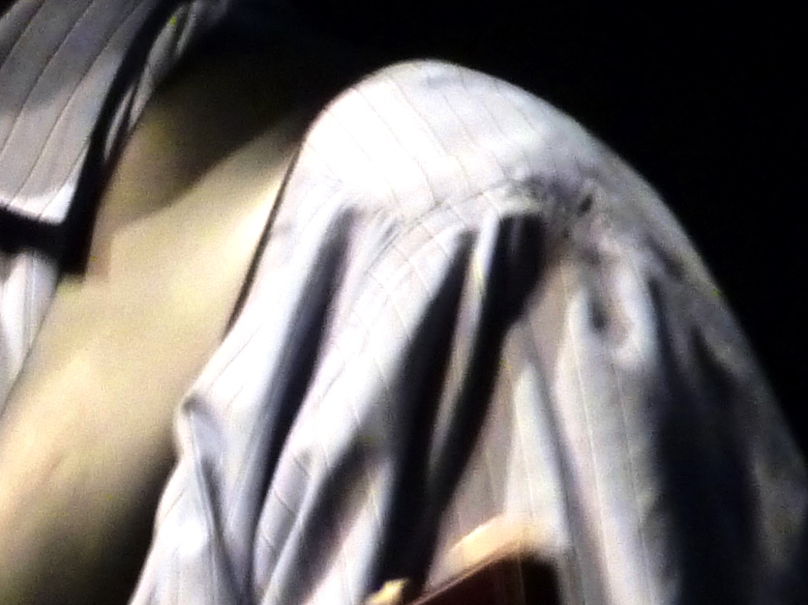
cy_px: 220
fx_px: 30597
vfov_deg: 1.1
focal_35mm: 1311
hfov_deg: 1.5
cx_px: -418
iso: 400
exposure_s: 1/15
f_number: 4.9
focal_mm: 49.2
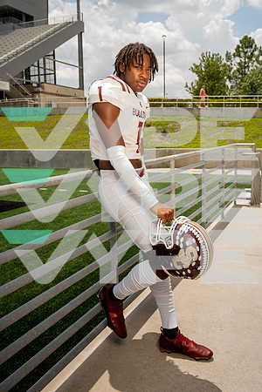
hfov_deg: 37.9
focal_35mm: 35
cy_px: 196
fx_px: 382
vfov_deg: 54.4
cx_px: 131
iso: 125
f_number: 6.3
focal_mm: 35
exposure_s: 1/200
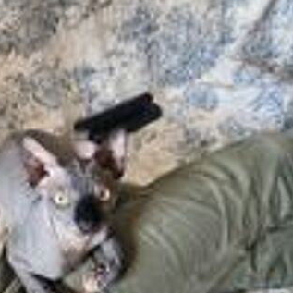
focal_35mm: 41
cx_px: 77
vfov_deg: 40.5
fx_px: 393
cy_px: 189
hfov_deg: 39.9
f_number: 1.8
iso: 250
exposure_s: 1/120
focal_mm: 6.4
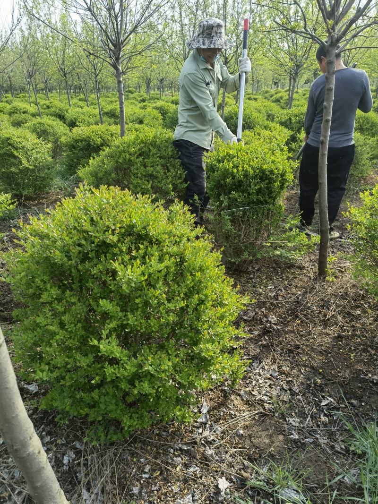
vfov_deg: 65.3
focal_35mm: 27
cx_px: 189
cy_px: 252
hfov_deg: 51.3
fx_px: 393
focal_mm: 6.67
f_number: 1.9
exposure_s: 1/1163
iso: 50
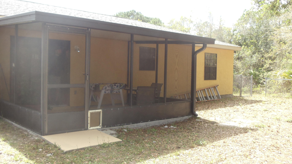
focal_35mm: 52
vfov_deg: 23.1
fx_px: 403
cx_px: 141
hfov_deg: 39.9
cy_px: 86
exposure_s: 1/200
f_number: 3.5
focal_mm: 6
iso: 100
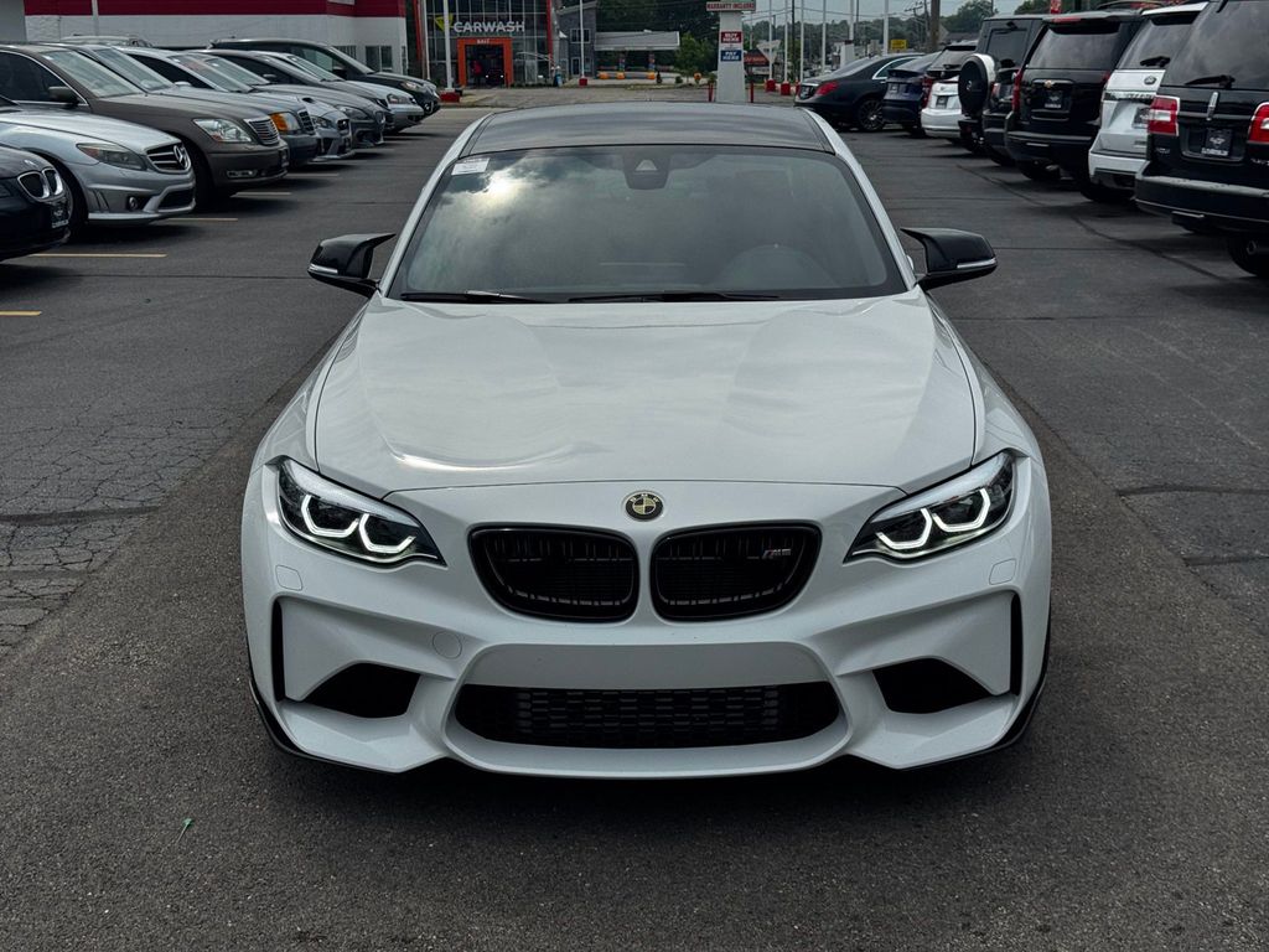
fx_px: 1760
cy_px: 476
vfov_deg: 30.3
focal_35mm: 48
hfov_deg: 39.7
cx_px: 634
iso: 64
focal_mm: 6.76
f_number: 1.78
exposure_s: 1/7937
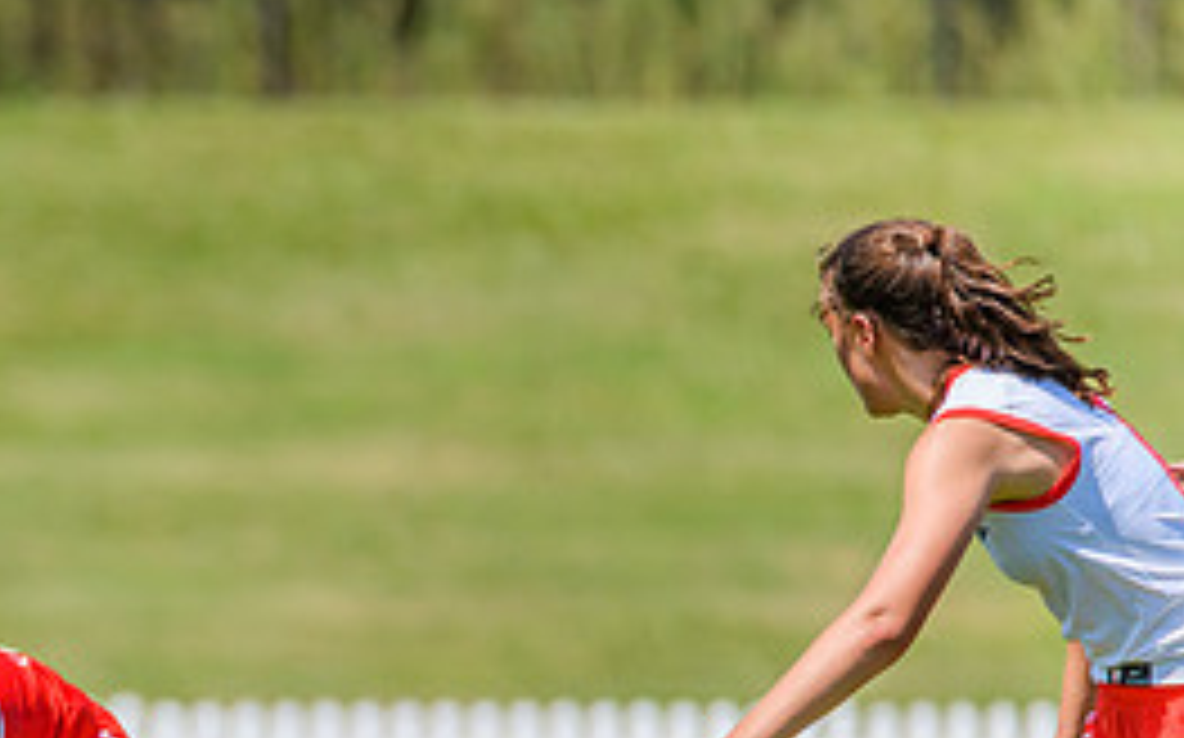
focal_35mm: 1350
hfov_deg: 1.6
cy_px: 862
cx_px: -117
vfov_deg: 1.0
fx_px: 43534
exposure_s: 1/2000
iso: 800
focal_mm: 600
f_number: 9
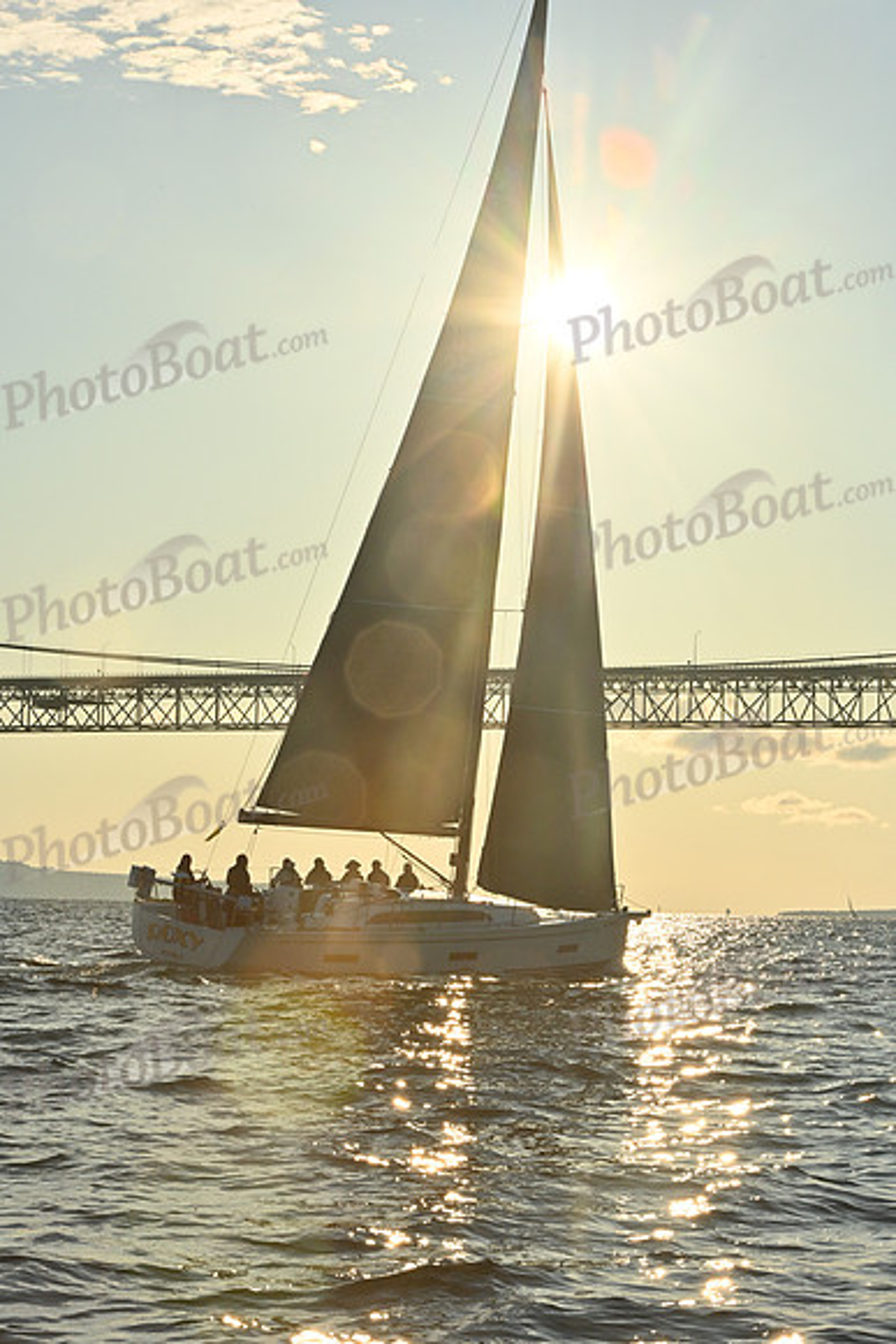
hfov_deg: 15.2
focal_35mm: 90
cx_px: 448
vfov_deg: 22.6
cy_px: 672
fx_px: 3358
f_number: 22
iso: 800
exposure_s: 1/1000
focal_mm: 90
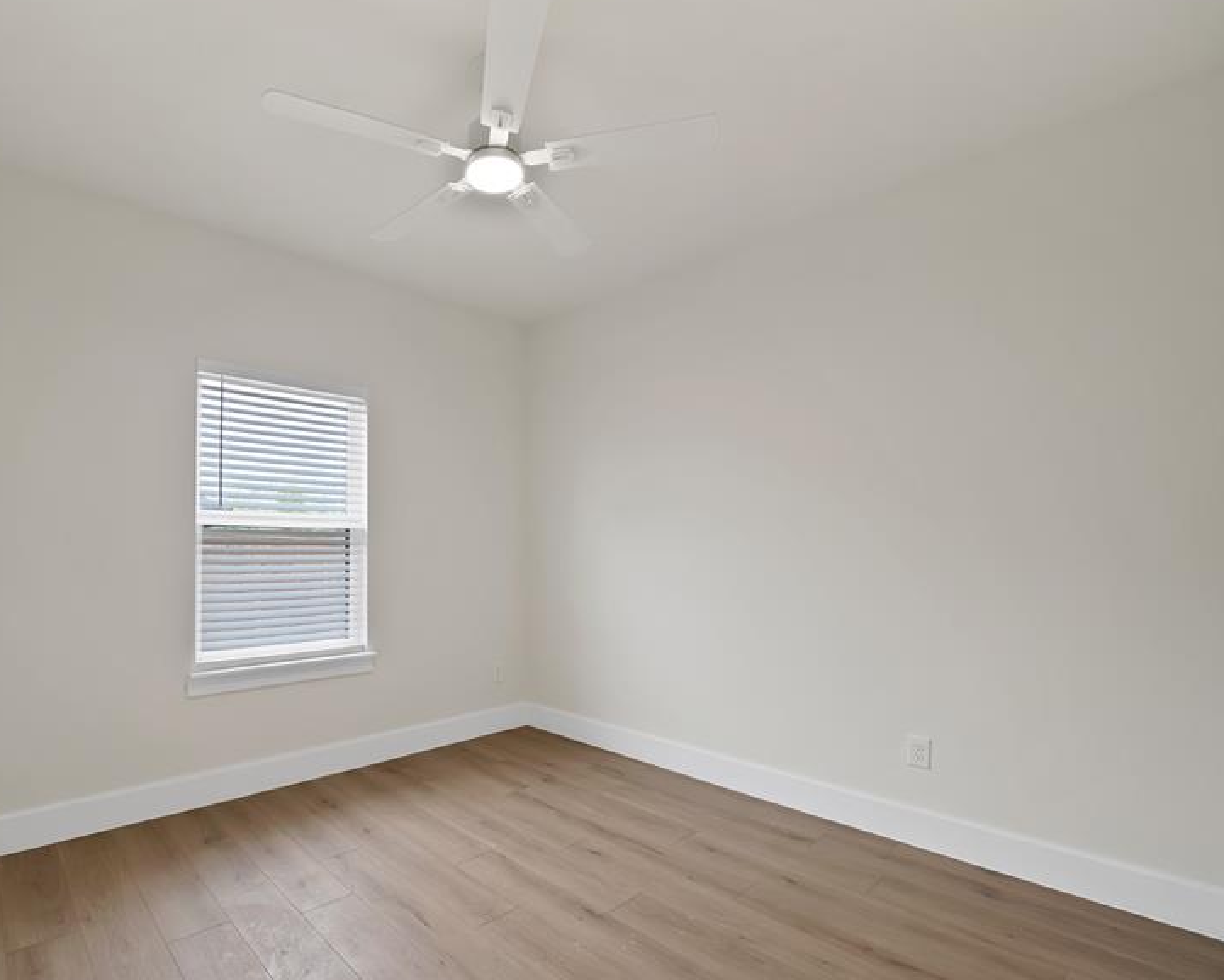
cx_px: 519
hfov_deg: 92.4
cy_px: 528
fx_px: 580
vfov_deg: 80.2
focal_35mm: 16
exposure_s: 1/10
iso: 640
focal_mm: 12
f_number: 9
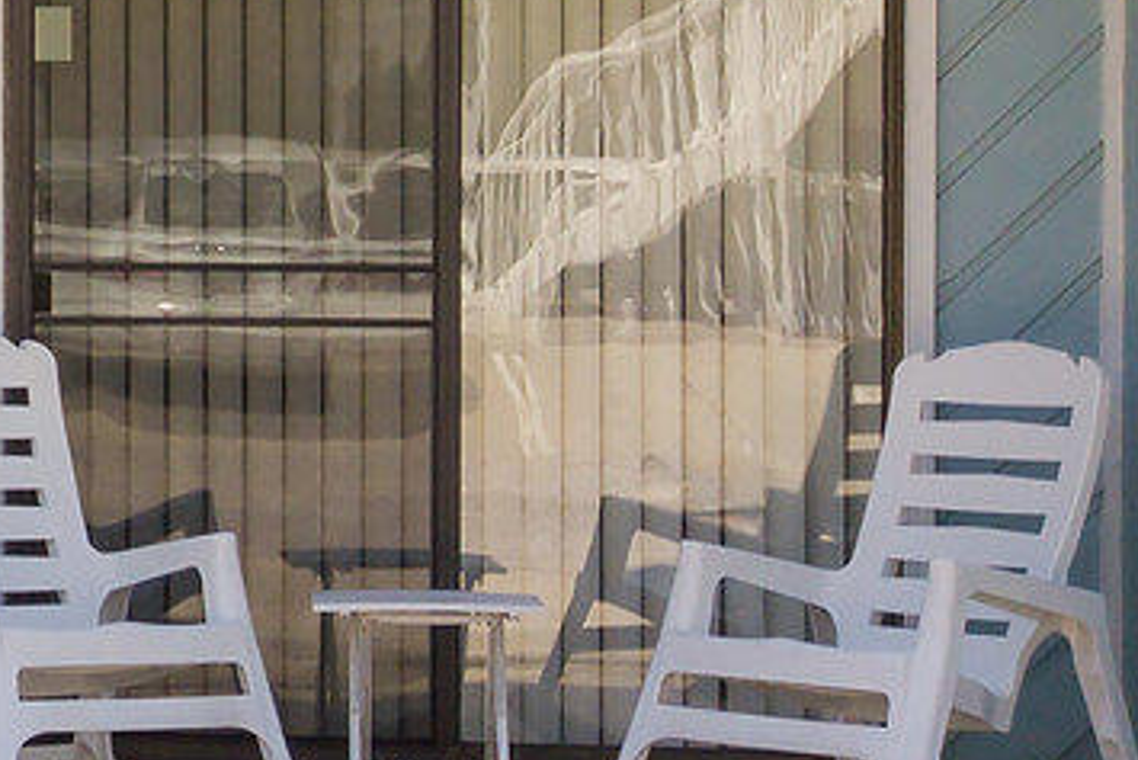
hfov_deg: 11.9
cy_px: -75
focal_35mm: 156
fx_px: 4933
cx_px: -1067
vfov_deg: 8.7
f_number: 2.2
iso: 100
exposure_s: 1/800
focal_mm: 4.73
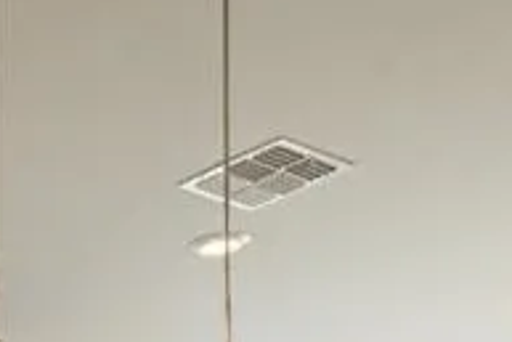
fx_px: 1281
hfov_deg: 18.7
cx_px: -348
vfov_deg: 12.4
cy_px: 795
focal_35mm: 90
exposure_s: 1.6
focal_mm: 17
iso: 500
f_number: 10
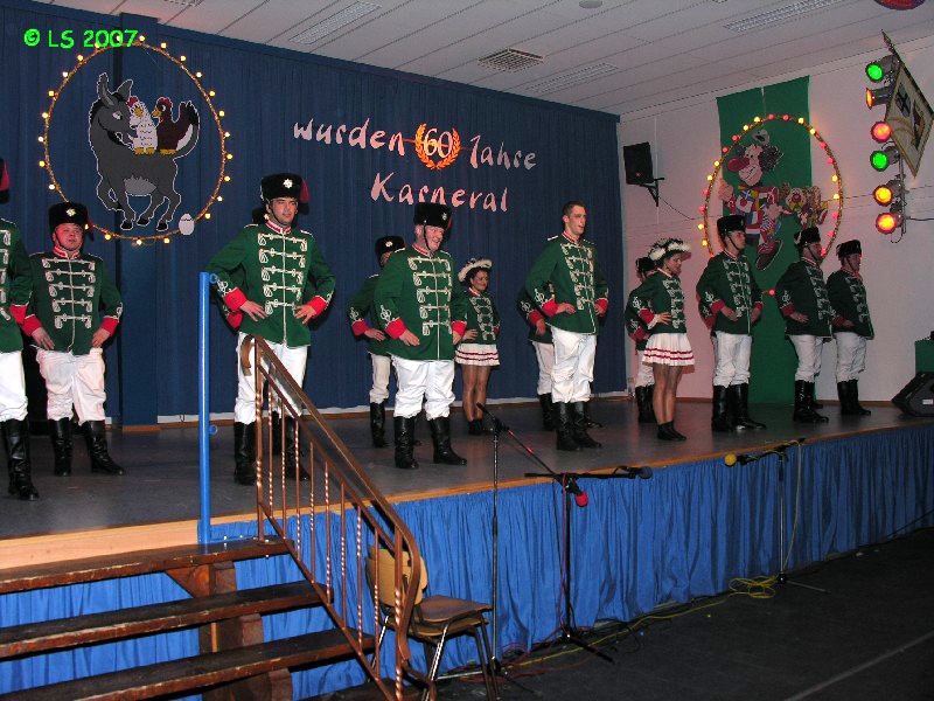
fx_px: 944
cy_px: 350
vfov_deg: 40.7
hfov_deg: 52.6
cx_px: 467
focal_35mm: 35
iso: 50
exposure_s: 1/60.1
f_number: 4
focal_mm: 8.9
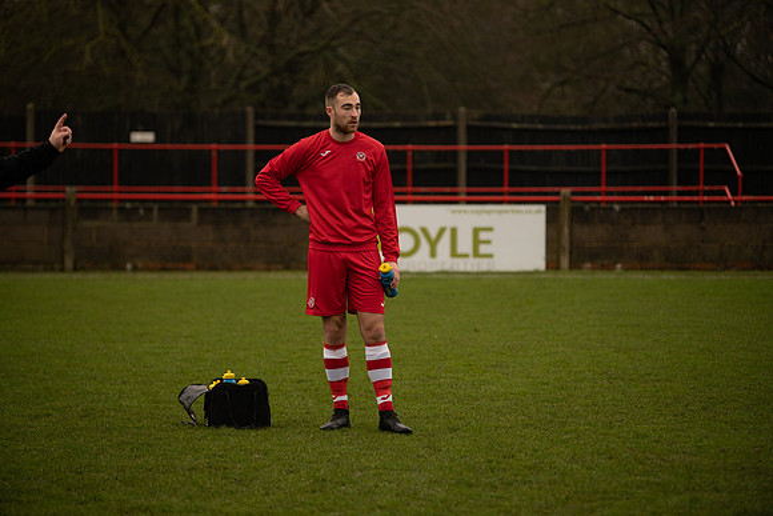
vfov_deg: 8.9
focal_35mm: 155
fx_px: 3329
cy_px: 258
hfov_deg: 13.2
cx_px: 386
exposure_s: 1/800
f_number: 2.8
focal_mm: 155
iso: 1000
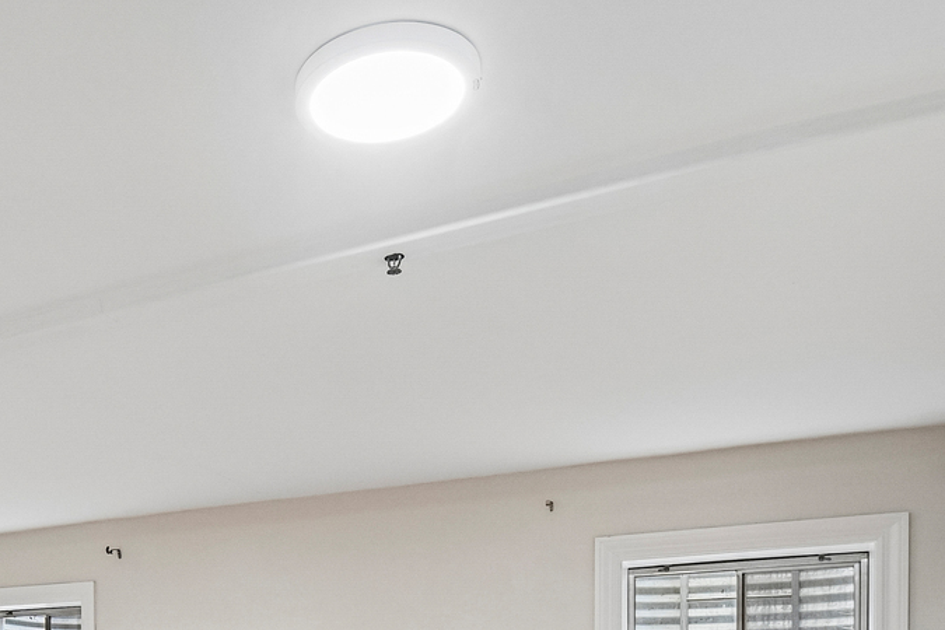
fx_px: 945
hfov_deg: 49.9
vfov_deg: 31.4
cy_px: 741
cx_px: 188
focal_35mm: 36
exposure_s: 1/10
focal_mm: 10
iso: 400
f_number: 8
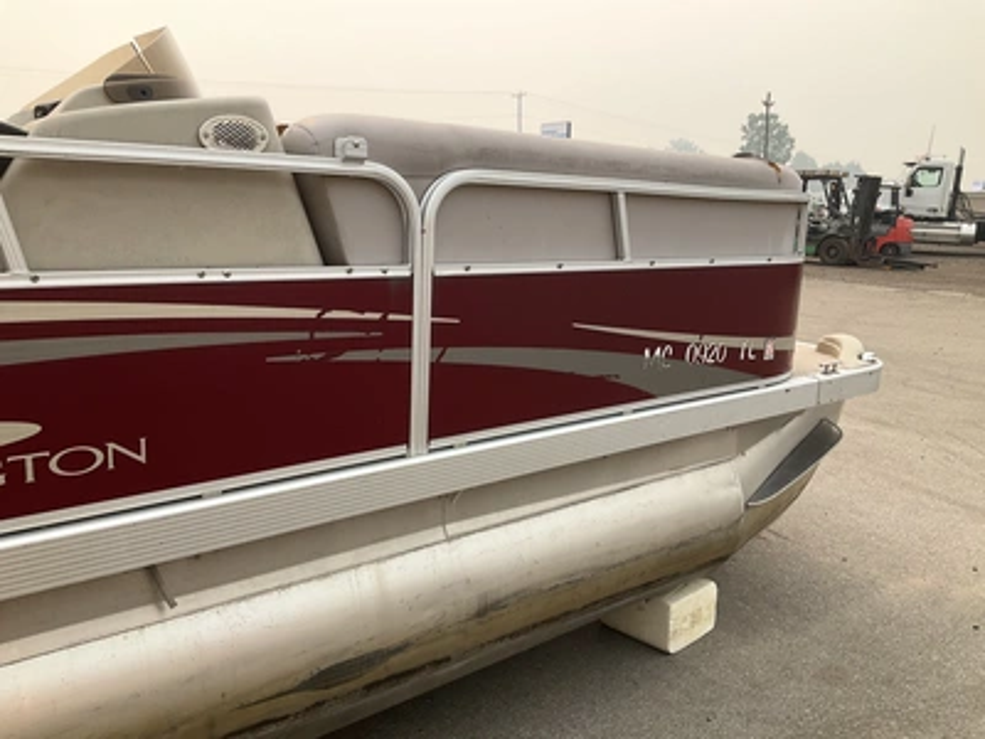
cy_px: 370
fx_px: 825
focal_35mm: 29
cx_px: 492
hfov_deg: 61.7
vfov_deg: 48.2
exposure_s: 1/1144
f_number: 1.8
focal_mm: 3
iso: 25
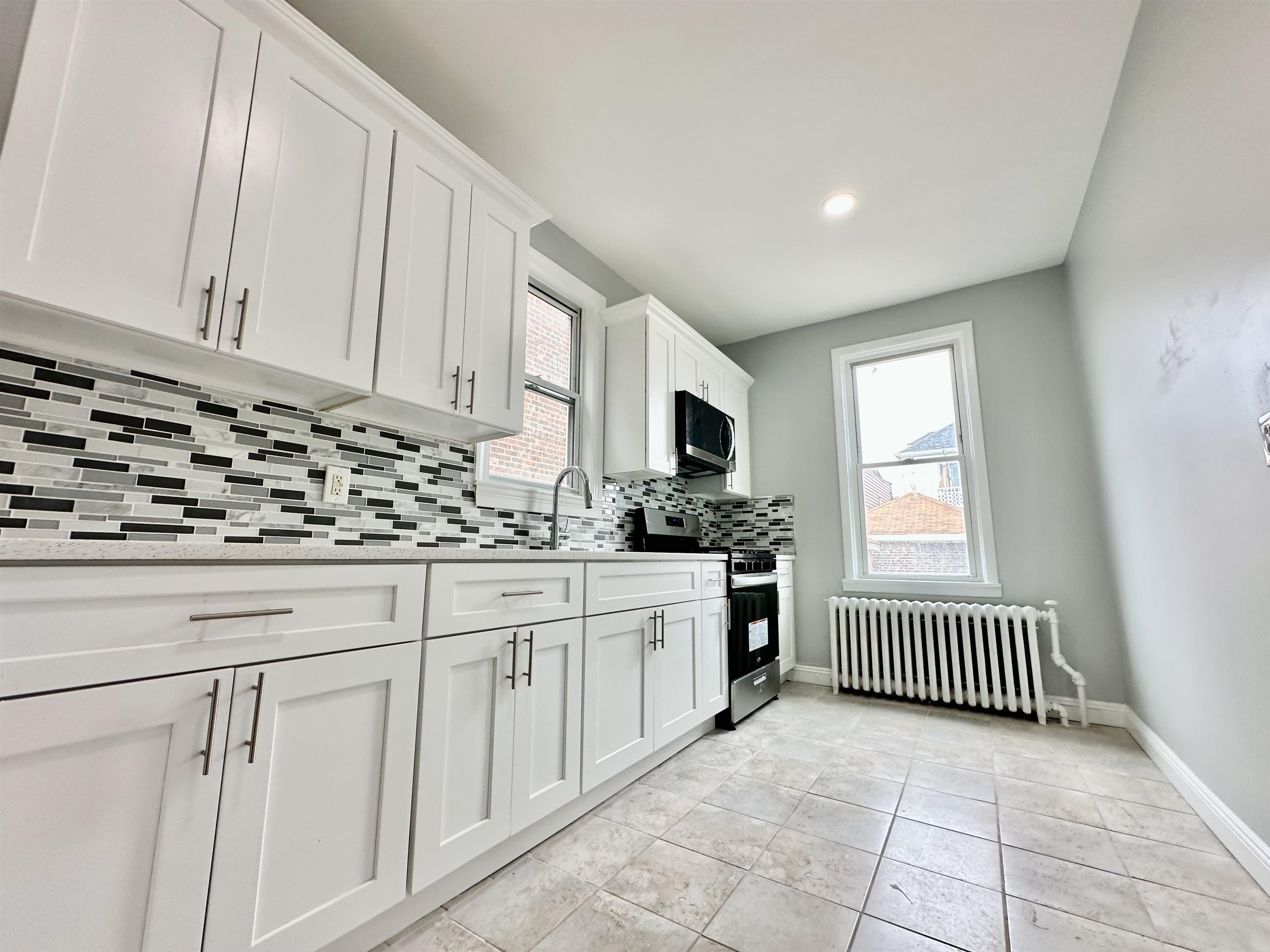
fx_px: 514
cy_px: 476
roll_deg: +0.2
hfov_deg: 102.1
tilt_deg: +8.9
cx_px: 635
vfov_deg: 85.7
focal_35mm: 14
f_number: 2.2
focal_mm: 2.22
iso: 80
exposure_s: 1/120
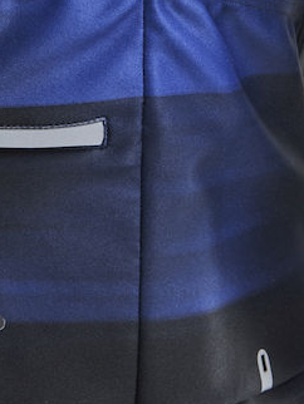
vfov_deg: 11.8
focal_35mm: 164
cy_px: -99
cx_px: -30
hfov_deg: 9.0
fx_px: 1918
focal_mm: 55
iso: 100
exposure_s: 1/200
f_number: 11
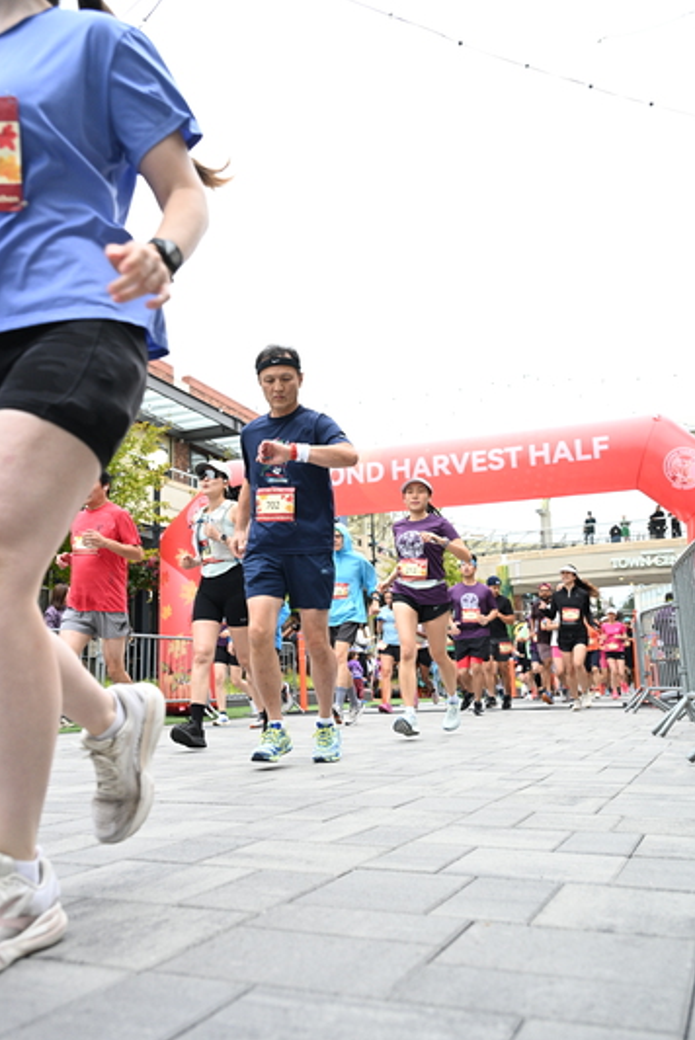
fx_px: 925
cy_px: 519
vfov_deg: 58.7
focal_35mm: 32
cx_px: 339
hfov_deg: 41.2
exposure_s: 1/640
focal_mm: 31
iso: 2000
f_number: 4
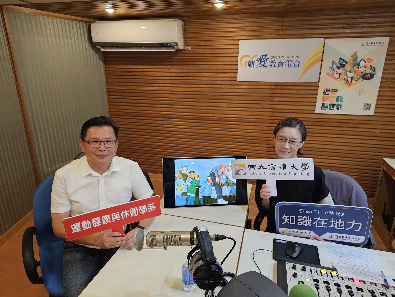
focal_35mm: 23
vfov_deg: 58.9
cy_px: 148
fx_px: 262
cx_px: 198
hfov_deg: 73.9
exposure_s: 1/120
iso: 320
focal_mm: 6.3
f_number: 1.7
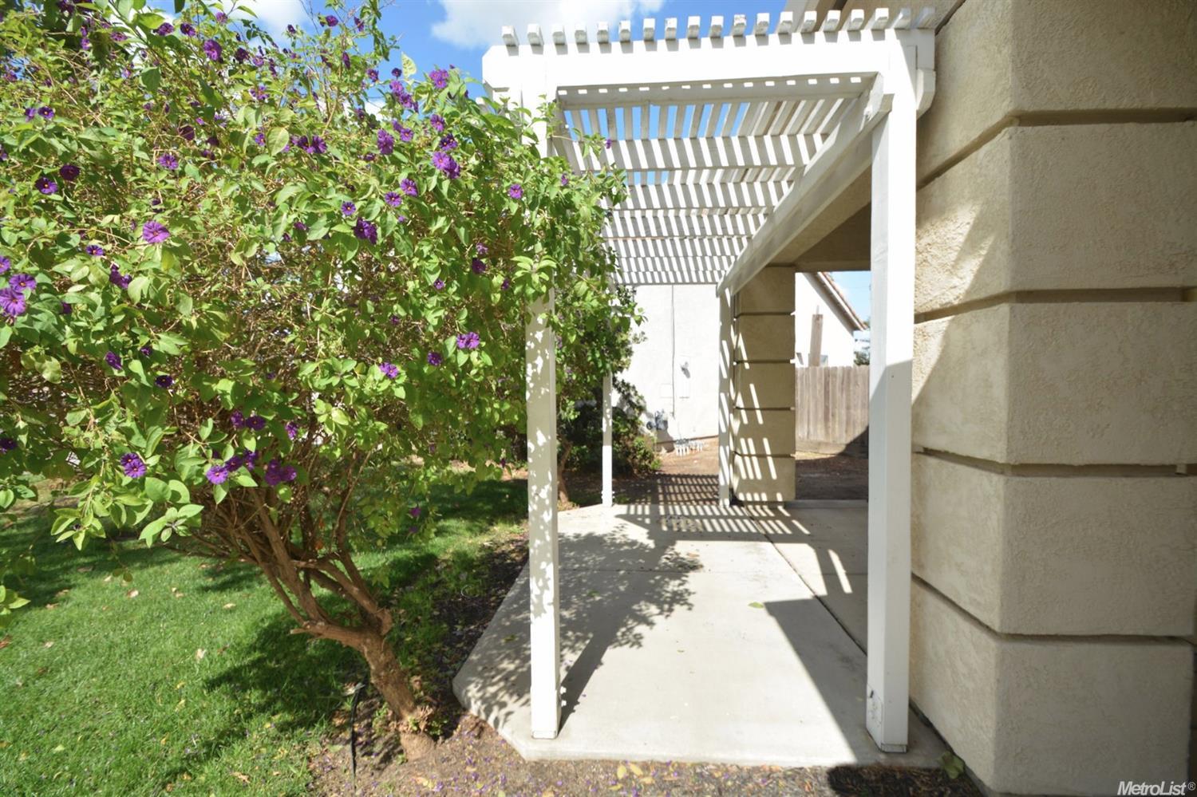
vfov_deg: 77.3
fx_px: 499
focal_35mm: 15
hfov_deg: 100.4
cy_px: 398
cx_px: 598
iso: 100
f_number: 8
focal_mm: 10
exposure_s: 1/200
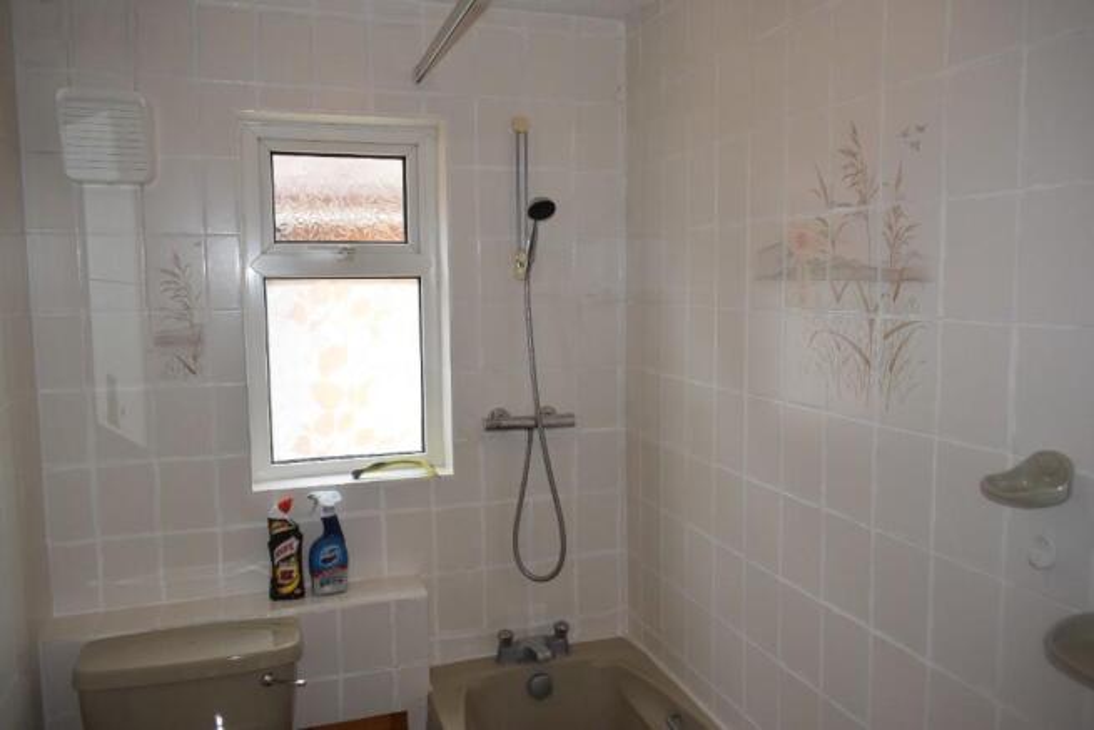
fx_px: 821
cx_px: 547
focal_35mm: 27
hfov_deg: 67.4
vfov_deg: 48.0
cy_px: 365
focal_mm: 18
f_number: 5.6
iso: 720
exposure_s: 1/125
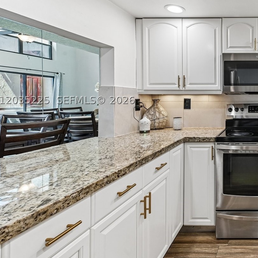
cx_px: 260
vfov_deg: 62.2
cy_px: 99
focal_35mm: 25
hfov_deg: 50.4
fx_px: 211
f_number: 9
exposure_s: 1/10
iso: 320
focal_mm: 14
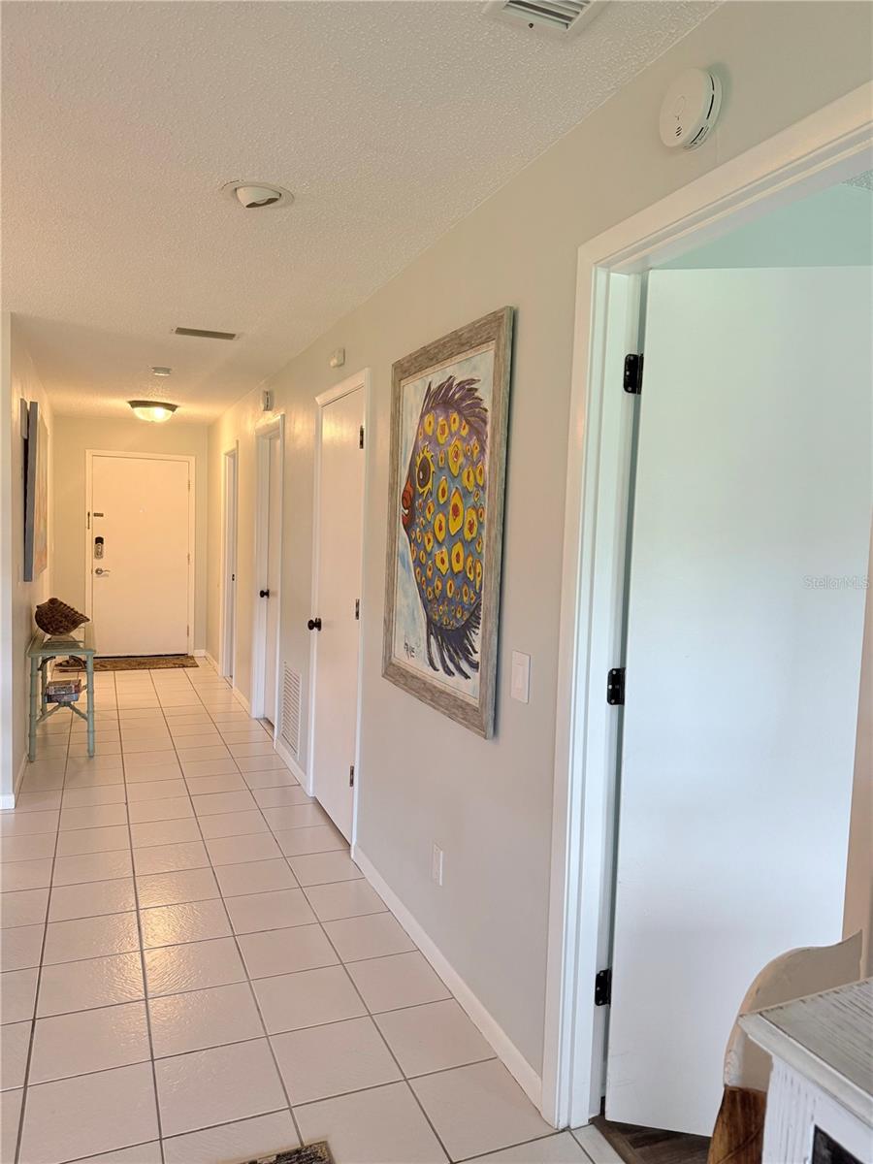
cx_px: 436
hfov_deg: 56.8
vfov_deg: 71.6
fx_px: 807
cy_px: 582
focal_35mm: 24
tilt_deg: -3.7
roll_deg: -1.9
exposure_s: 1/144
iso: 200
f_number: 1.78
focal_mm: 6.76
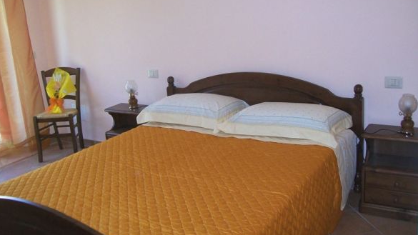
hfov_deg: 52.8
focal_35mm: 38
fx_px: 421
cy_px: 94
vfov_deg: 31.1
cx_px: 205
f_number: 2.7
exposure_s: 1/60
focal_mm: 6.1
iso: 160
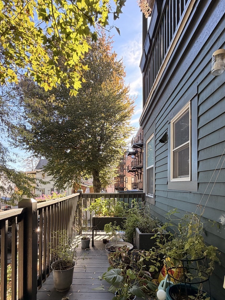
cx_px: 113
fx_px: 165
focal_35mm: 19
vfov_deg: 83.3
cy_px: 184
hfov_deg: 68.7
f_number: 2.2
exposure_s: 1/139
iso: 50
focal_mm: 2.22
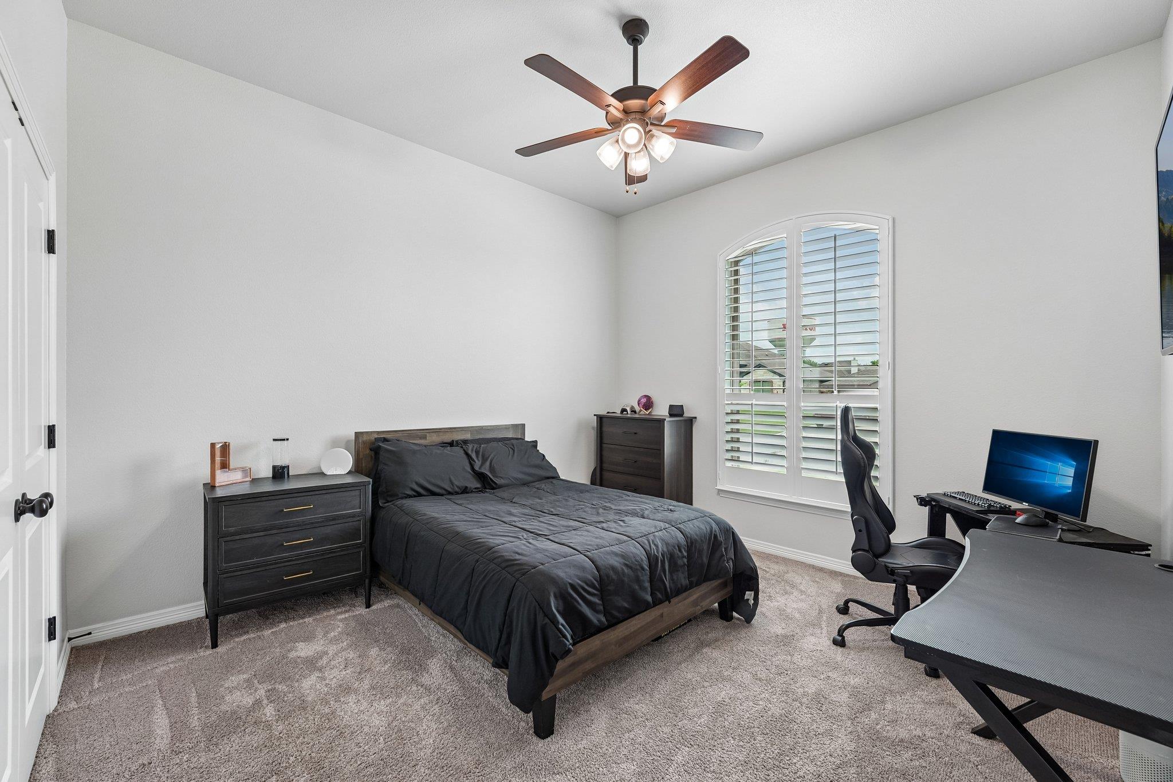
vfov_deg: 81.2
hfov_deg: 104.3
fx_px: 456
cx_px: 586
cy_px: 391
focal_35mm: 14
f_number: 8
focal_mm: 14
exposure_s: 1/30
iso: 400
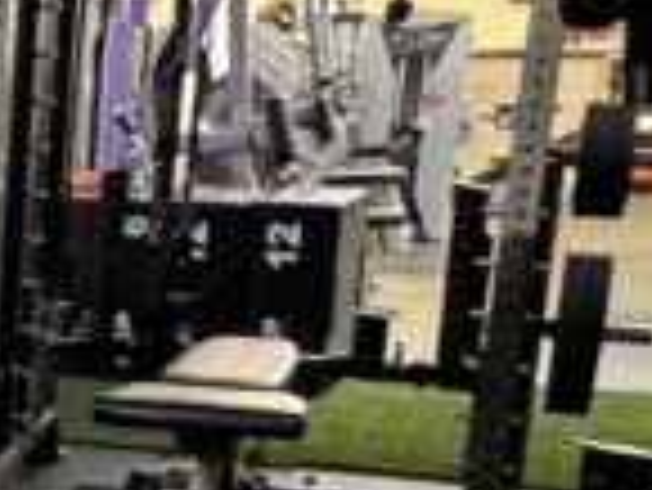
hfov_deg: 14.4
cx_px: -841
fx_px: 1866
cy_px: 382
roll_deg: +0.5
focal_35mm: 99
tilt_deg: -10.3
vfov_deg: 14.9
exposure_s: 1/60
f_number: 2.2
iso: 1000
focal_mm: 2.22
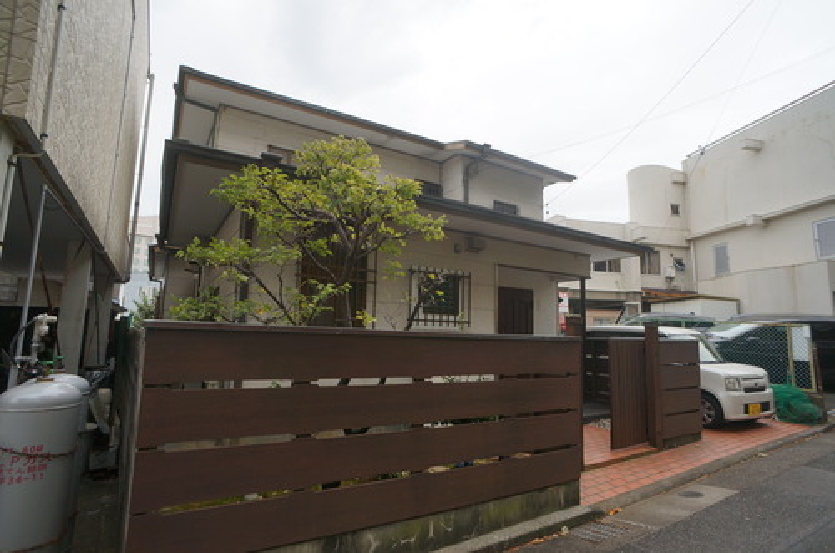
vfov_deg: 52.9
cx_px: 418
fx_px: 555
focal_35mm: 24
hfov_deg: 73.9
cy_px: 276
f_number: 4.5
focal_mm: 16
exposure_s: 1/320
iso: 100
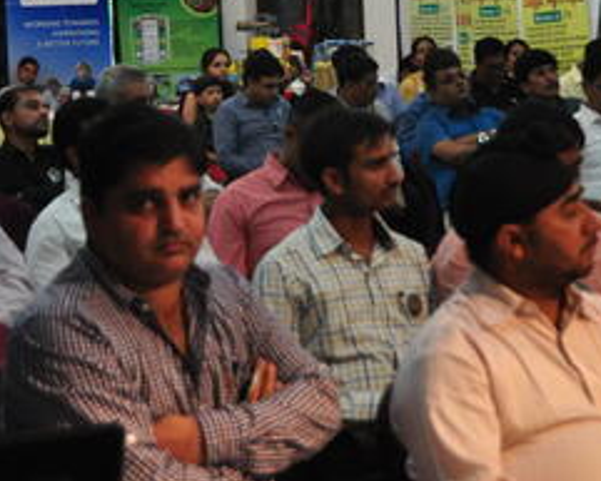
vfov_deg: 13.7
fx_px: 1993
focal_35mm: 112
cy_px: 64
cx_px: 426
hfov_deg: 17.1
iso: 800
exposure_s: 1/60
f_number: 4.5
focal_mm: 32
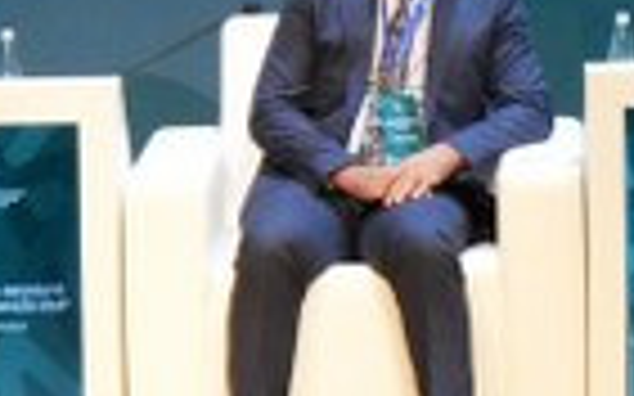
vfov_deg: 4.5
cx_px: 616
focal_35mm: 289
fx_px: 4992
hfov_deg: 7.2
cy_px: -475
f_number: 5
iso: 1600
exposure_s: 1/160
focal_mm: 26
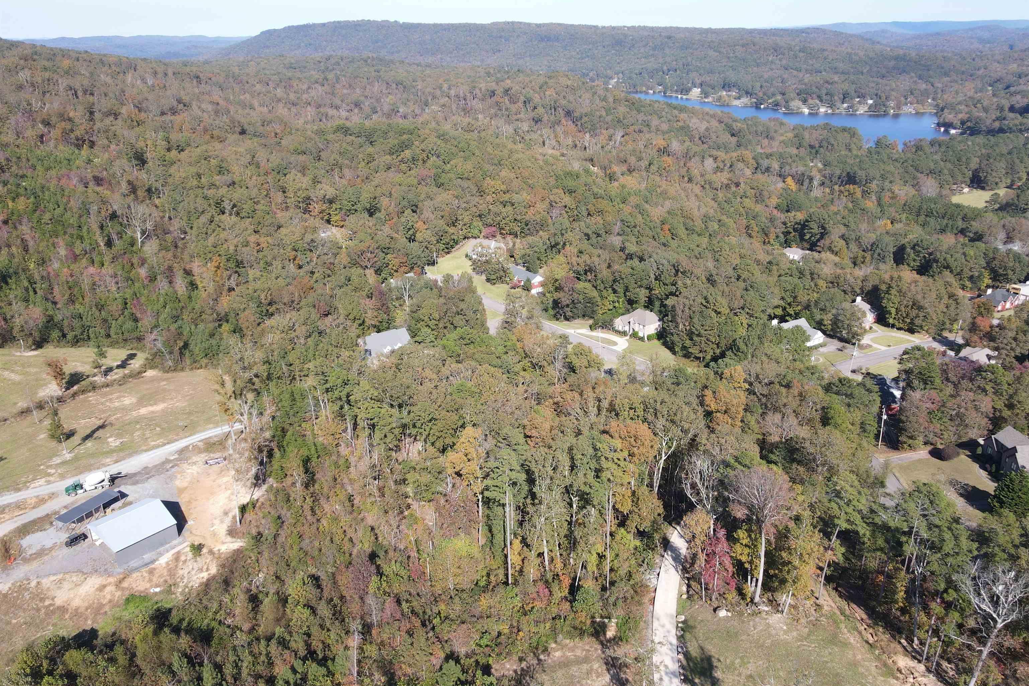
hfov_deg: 71.5
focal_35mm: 25
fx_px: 715
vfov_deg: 51.3
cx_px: 515
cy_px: 340
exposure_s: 1/320
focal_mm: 4.5
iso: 100
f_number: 2.8
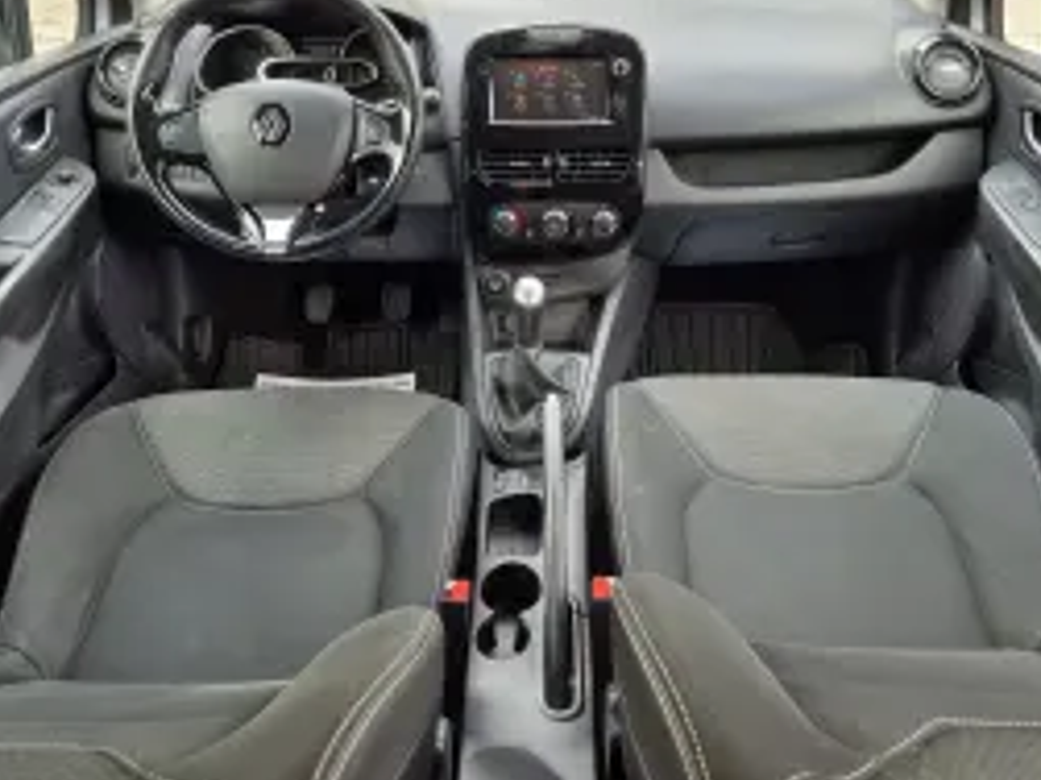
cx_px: 543
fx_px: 992
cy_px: 278
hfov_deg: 55.4
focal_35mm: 33
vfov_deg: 42.5
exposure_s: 1/180
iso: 50
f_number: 1.8
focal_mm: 5.4
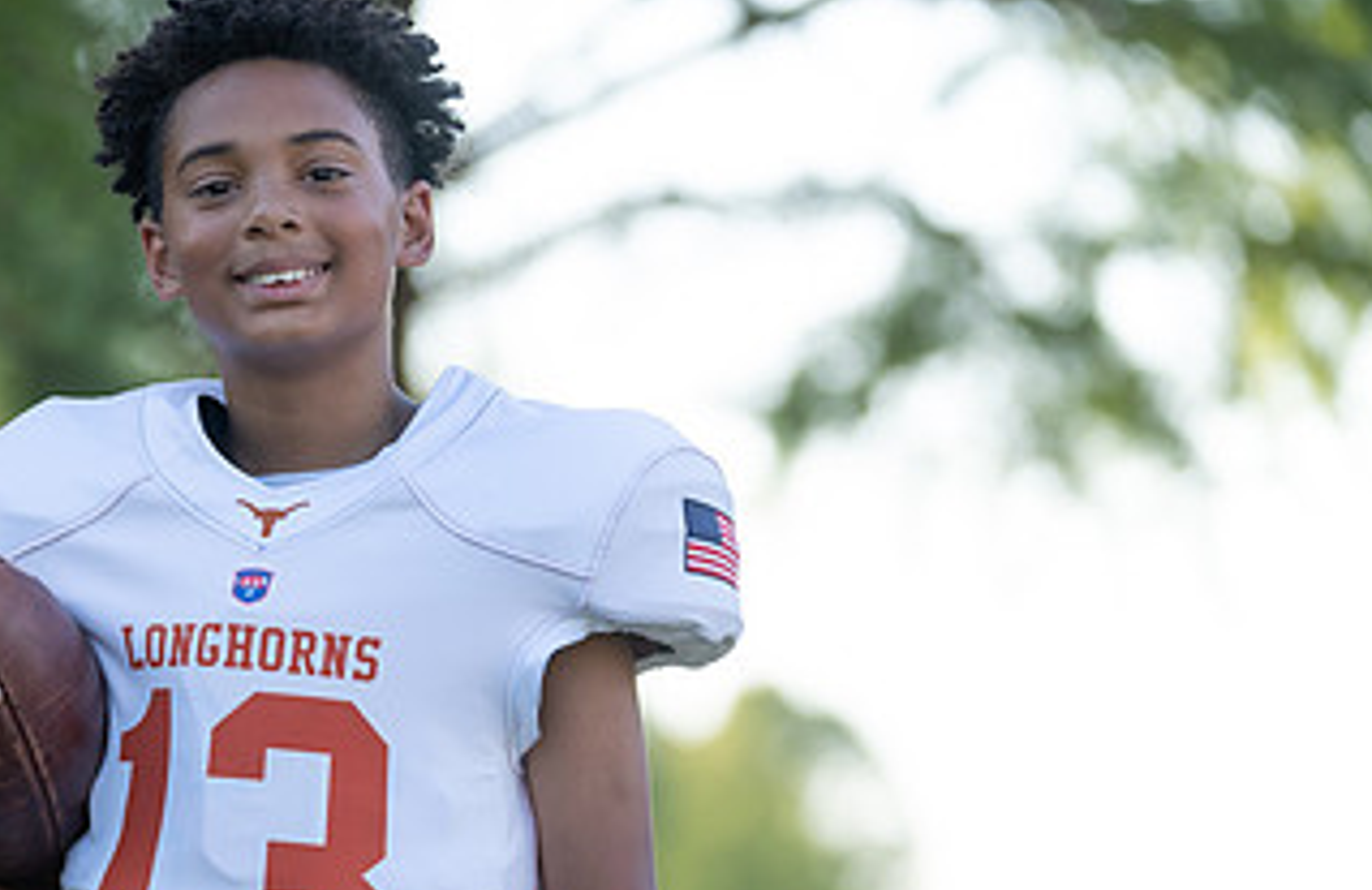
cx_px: 342
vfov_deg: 5.2
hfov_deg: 8.0
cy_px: 630
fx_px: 9828
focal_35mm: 260
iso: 125
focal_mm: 129
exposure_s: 1/400
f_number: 2.8
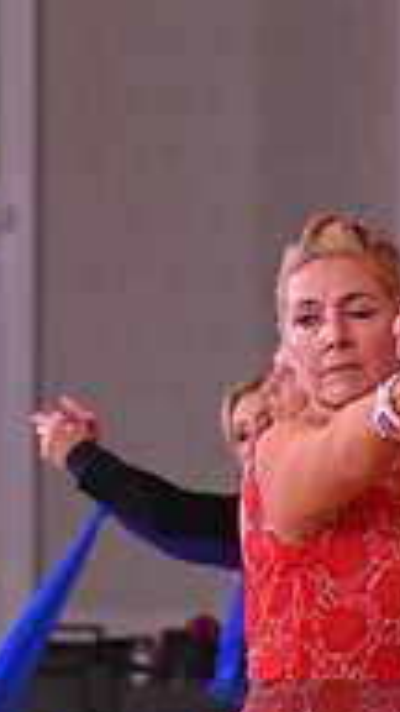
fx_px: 8655
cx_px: 428
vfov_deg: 4.7
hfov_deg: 2.6
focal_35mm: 459
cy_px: 805
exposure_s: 1/200
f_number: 6.3
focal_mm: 145
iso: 2500
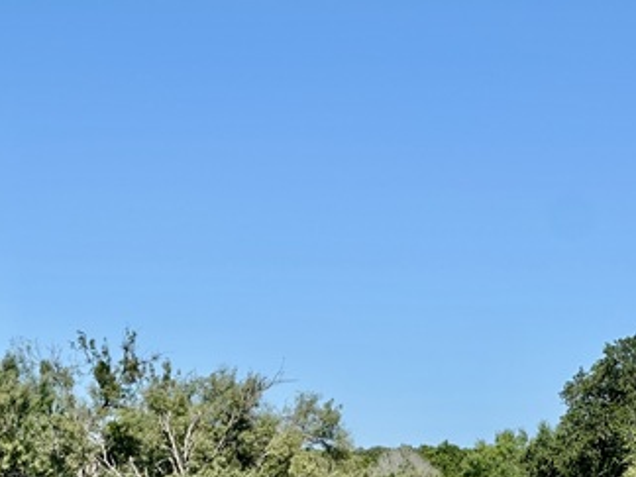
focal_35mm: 152
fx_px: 2793
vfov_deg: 9.7
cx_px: 51
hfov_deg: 12.9
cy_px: 430
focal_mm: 9
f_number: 2.8
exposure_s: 1/951
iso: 32
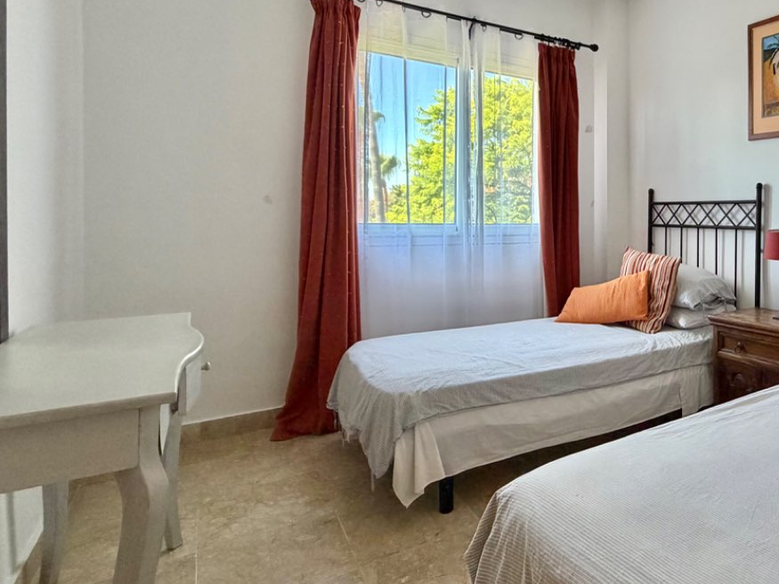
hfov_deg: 65.1
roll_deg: -0.1
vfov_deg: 56.2
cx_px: 625
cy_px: 222
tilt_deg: -0.4
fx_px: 540
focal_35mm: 24
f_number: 2.2
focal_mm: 2.22
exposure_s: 1/121
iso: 250
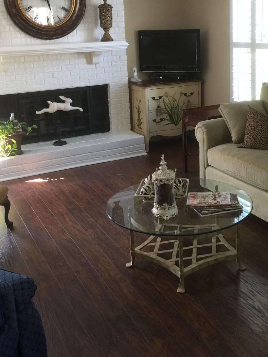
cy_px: 119
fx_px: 444
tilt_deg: -13.7
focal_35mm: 43
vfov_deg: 43.2
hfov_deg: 33.4
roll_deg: +2.6
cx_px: 166
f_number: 2.2
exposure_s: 1/15
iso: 50
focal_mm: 4.15
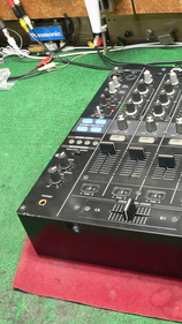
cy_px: 162
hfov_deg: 22.3
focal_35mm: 53
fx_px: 455
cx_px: 150
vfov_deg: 39.2
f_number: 2.8
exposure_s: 1/8
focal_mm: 6
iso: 200
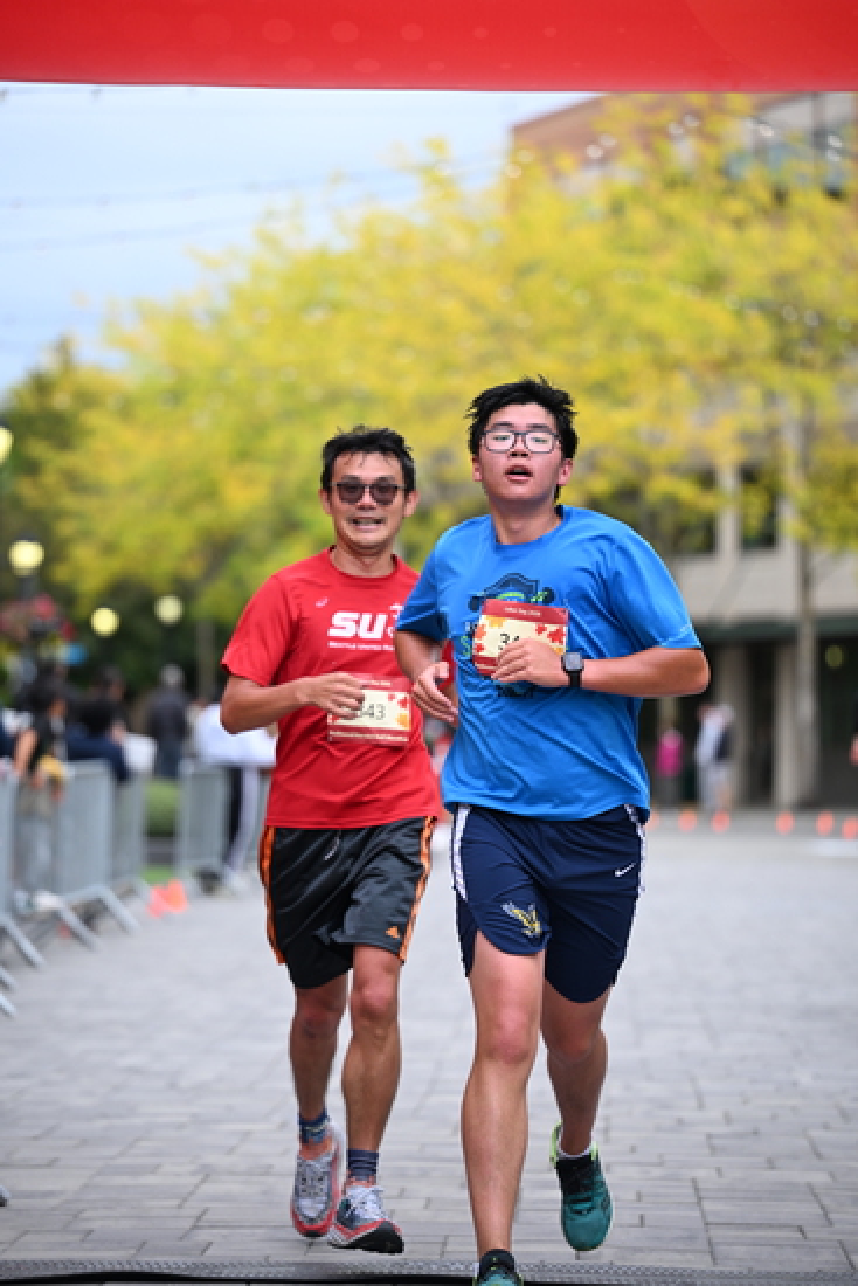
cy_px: 643
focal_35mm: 130
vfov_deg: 15.8
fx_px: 4644
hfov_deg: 10.6
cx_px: 429
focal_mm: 130
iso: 640
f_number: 2.8
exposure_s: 1/2000
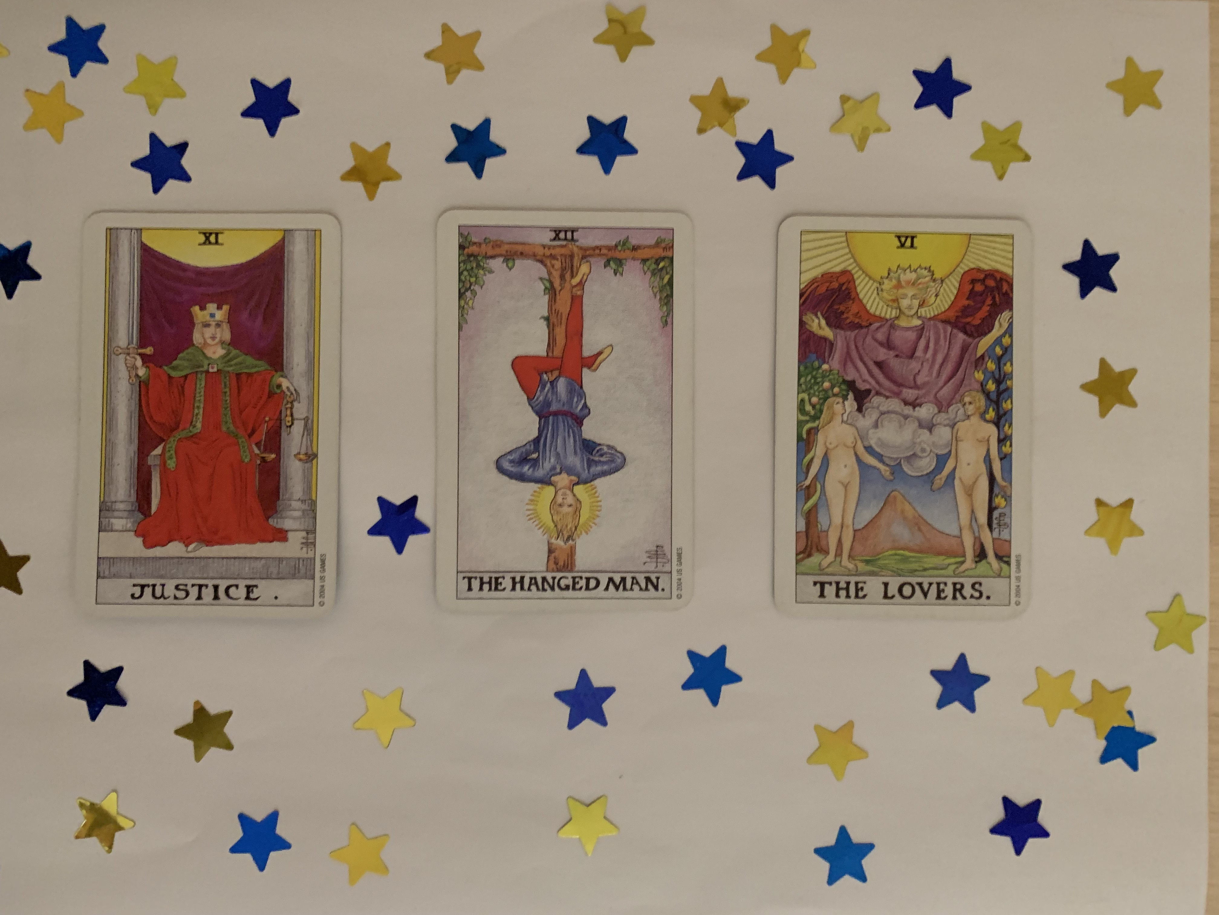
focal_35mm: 26
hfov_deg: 67.3
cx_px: 610
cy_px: 458
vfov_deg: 53.1
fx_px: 916
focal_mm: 4.25
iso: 500
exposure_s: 1/25
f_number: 1.8
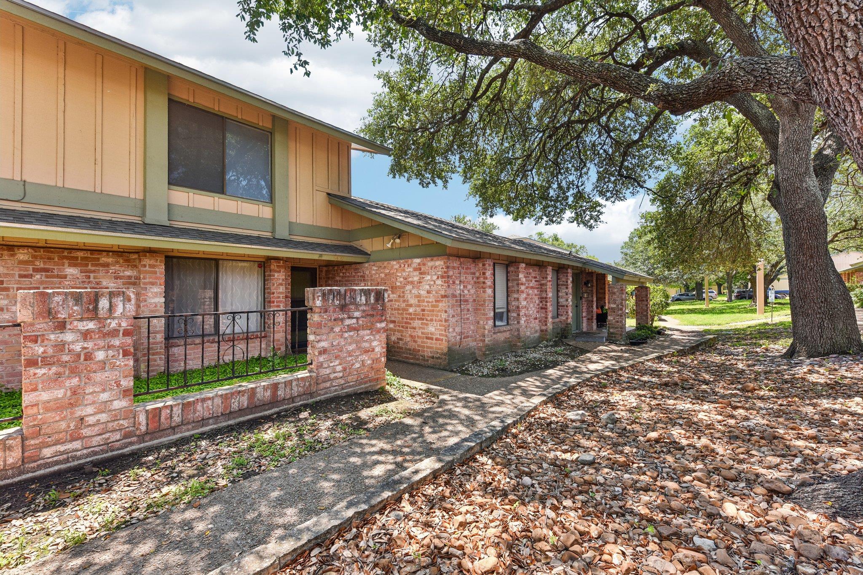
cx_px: 432
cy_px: 288
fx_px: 360
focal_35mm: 15
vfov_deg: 77.3
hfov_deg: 100.4
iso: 100
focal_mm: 15
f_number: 8
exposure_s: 1/60
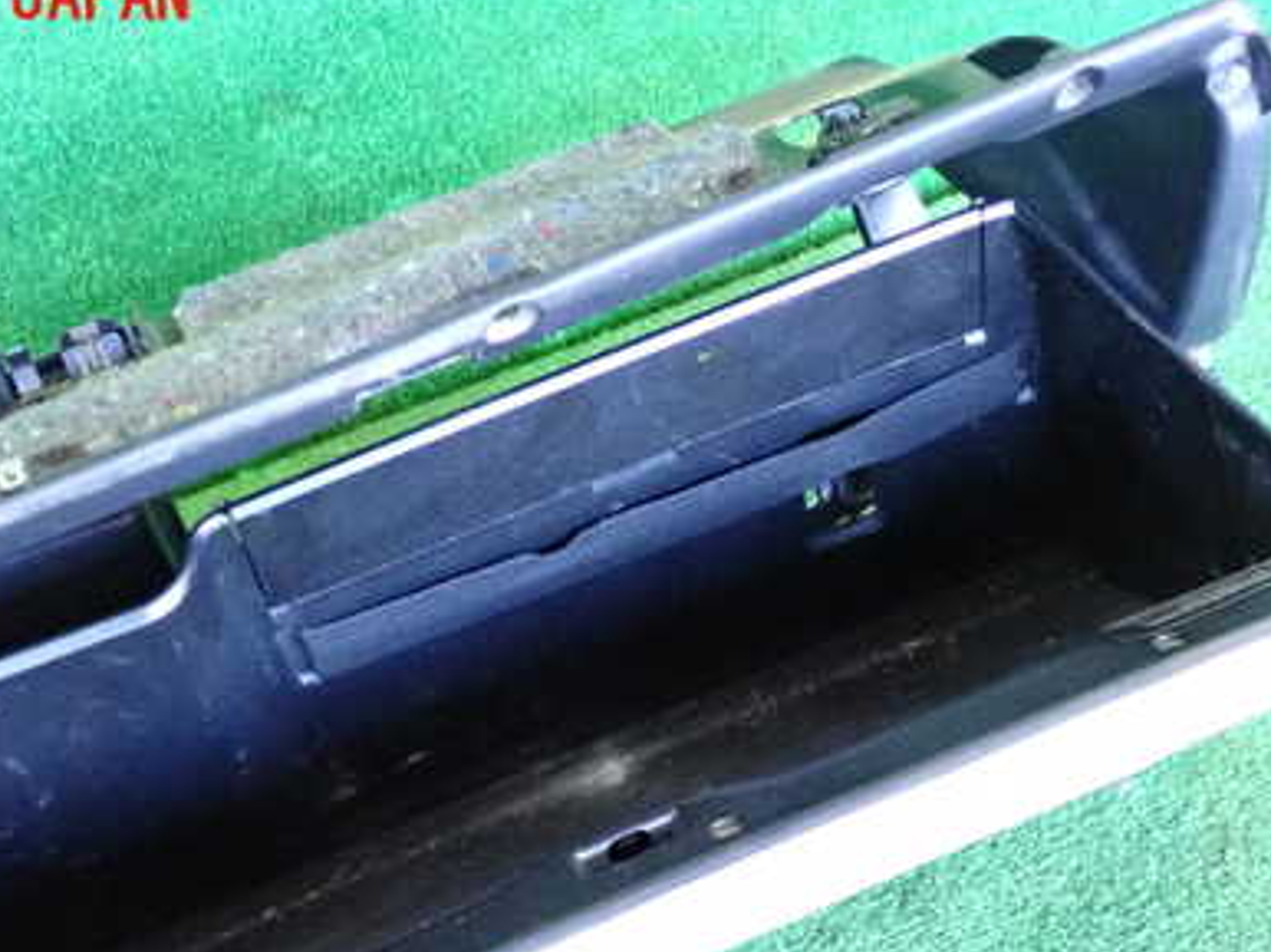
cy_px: 698
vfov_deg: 25.8
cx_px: 580
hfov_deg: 34.3
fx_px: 2055
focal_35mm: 56
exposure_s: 1/125
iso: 2500
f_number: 2.5
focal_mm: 6.37
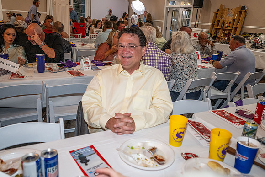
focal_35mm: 30
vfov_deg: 43.6
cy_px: 88
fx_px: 221
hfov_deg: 61.9
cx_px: 132
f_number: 4
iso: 1400
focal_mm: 30
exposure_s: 1/200
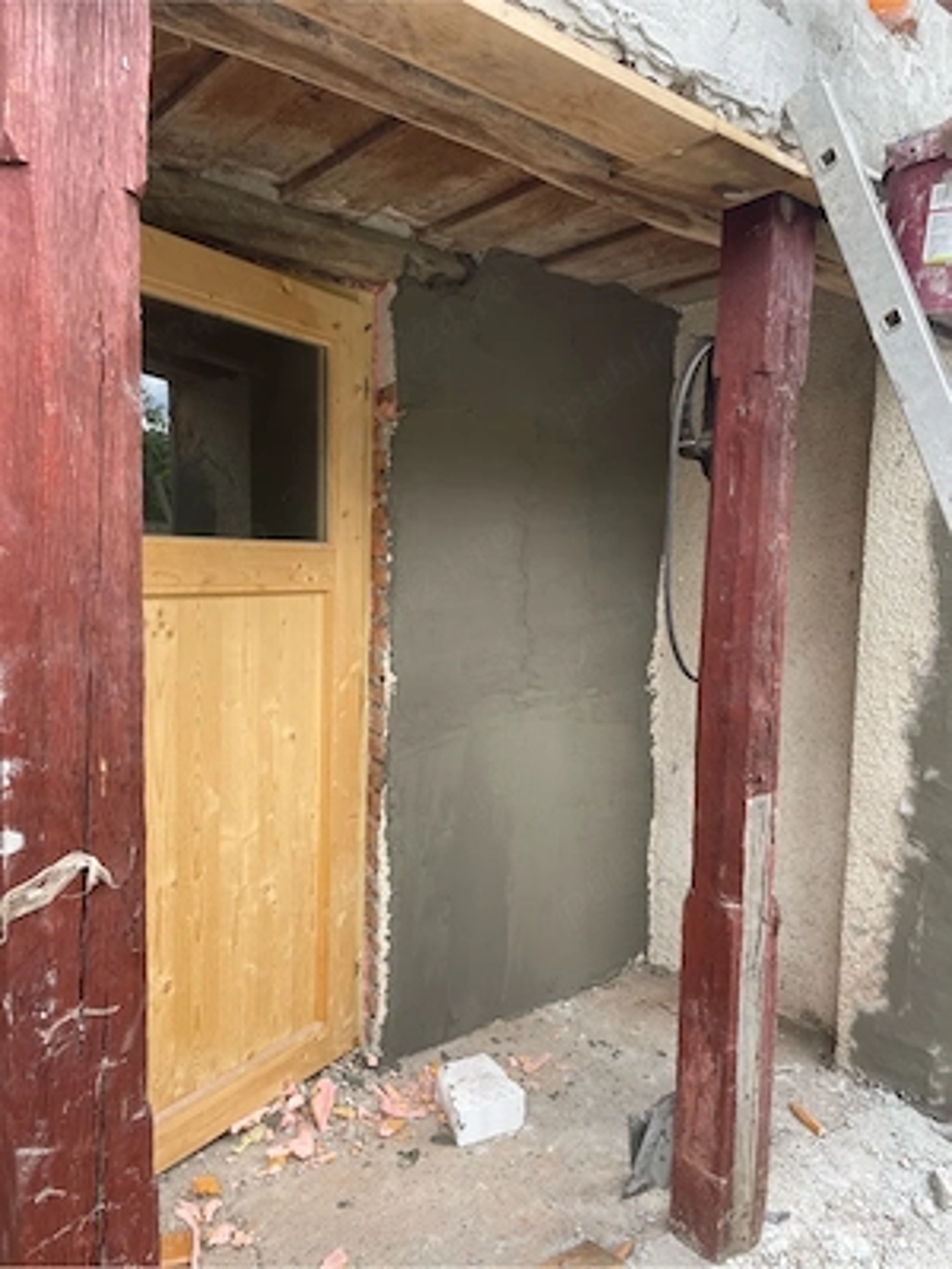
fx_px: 953
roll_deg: -3.8
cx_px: 476
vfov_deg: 67.3
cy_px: 634
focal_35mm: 26
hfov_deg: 53.1
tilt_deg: -3.4
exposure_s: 1/320
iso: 32
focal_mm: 4.2
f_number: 1.6
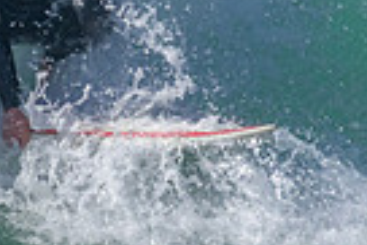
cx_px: 332
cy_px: -98
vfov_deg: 0.4
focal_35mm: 3405
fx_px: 34749
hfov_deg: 0.6
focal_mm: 800
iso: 1600
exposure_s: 1/1600
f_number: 11
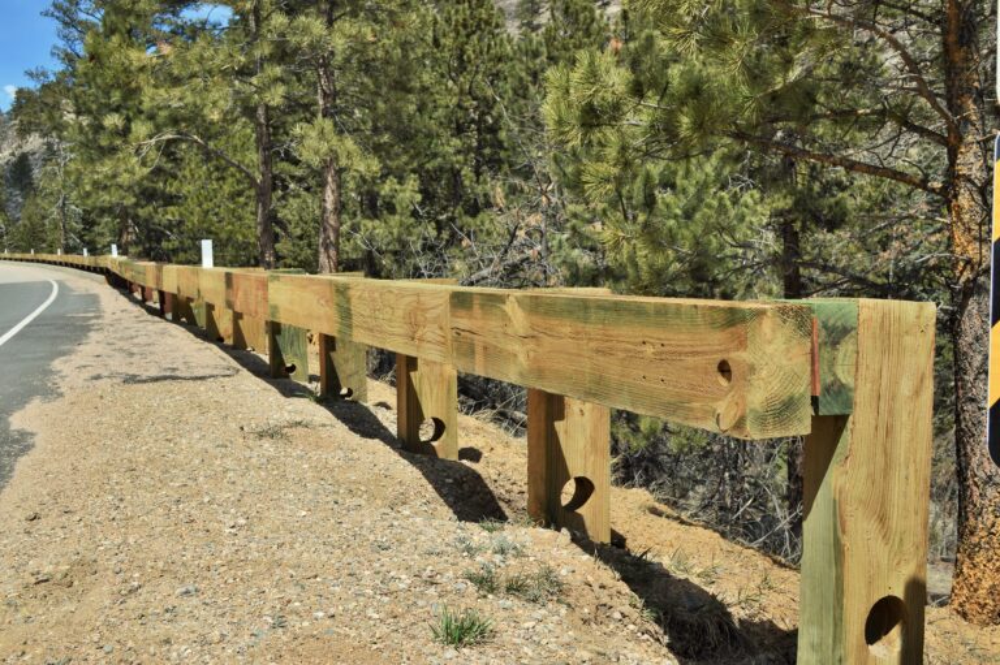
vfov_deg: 34.2
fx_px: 1083
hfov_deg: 49.6
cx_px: 500
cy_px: 332
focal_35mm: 39
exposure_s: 1/250
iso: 100
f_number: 8
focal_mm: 26
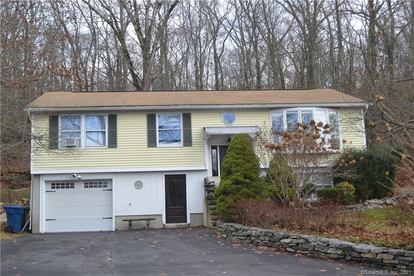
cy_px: 138
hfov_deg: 45.0
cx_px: 207
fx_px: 500
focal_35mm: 44
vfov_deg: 30.8
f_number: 5.6
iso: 160
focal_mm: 29
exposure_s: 1/125
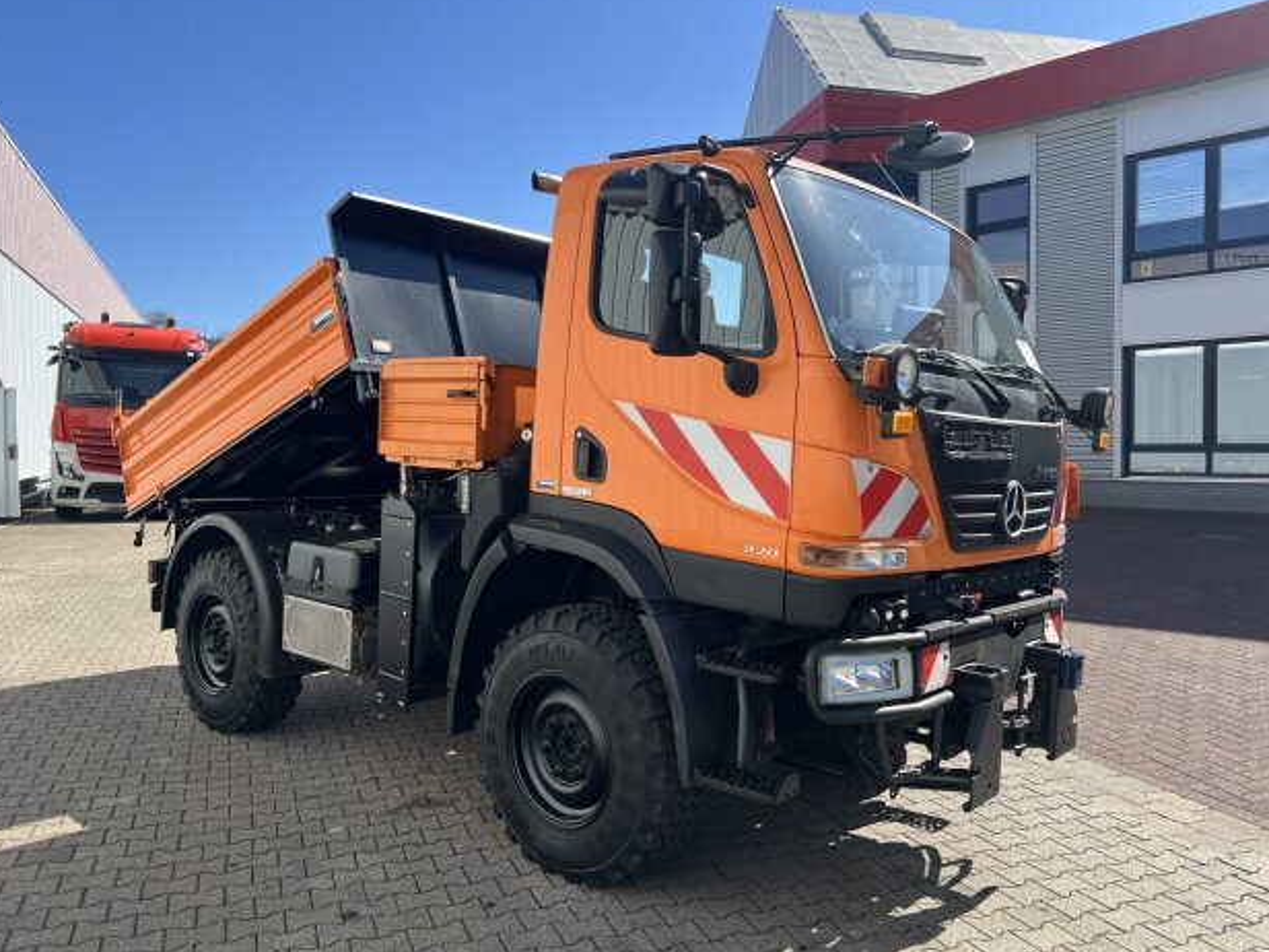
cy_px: 464
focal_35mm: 27
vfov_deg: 51.3
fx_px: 990
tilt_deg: -0.7
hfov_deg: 65.3
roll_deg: +0.4
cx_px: 645
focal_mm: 5.7
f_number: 1.5
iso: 50
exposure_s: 1/2457
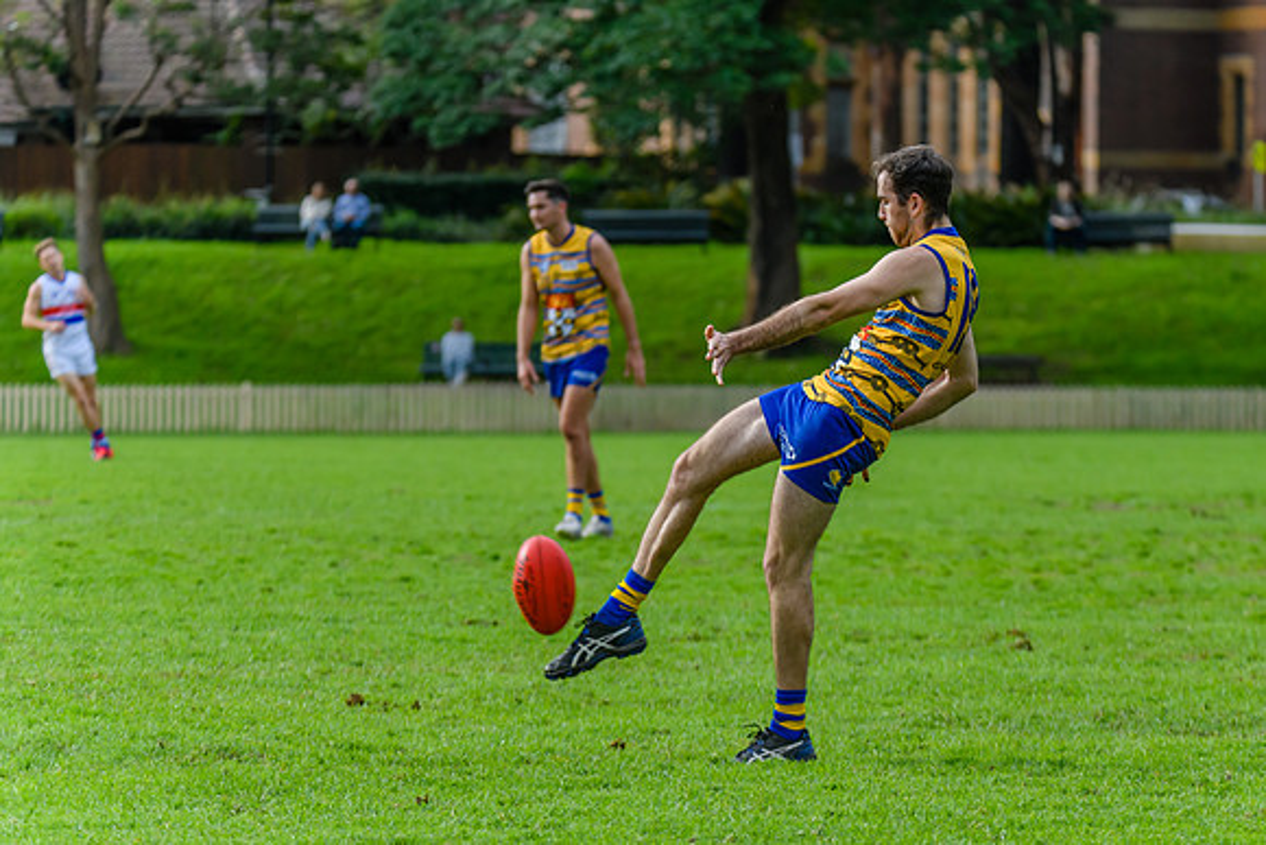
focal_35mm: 253
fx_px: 8916
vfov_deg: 5.4
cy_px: 392
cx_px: 760
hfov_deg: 8.1
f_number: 5.3
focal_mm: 210
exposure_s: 1/1600
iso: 1100
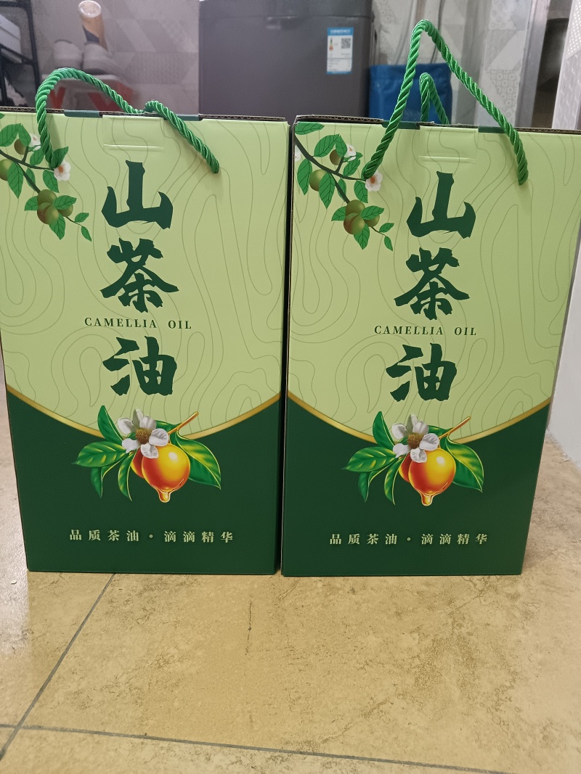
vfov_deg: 69.4
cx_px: 290
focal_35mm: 25
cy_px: 387
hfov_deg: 54.9
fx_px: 560
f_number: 1.8
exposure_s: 1/33.3
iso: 3106
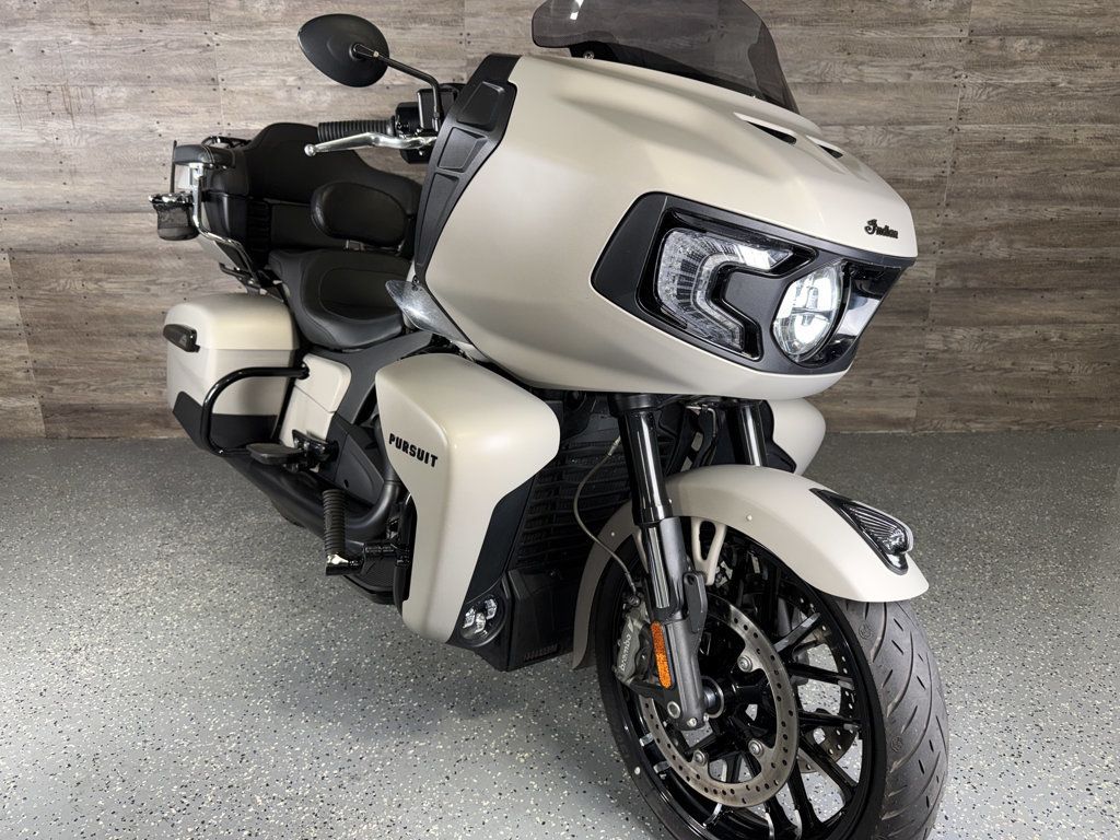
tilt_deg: -17.6
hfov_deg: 71.6
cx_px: 560
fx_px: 777
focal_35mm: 24
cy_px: 420
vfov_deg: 56.8
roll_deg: +0.3
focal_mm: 6.76
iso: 64
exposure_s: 1/22
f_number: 1.78
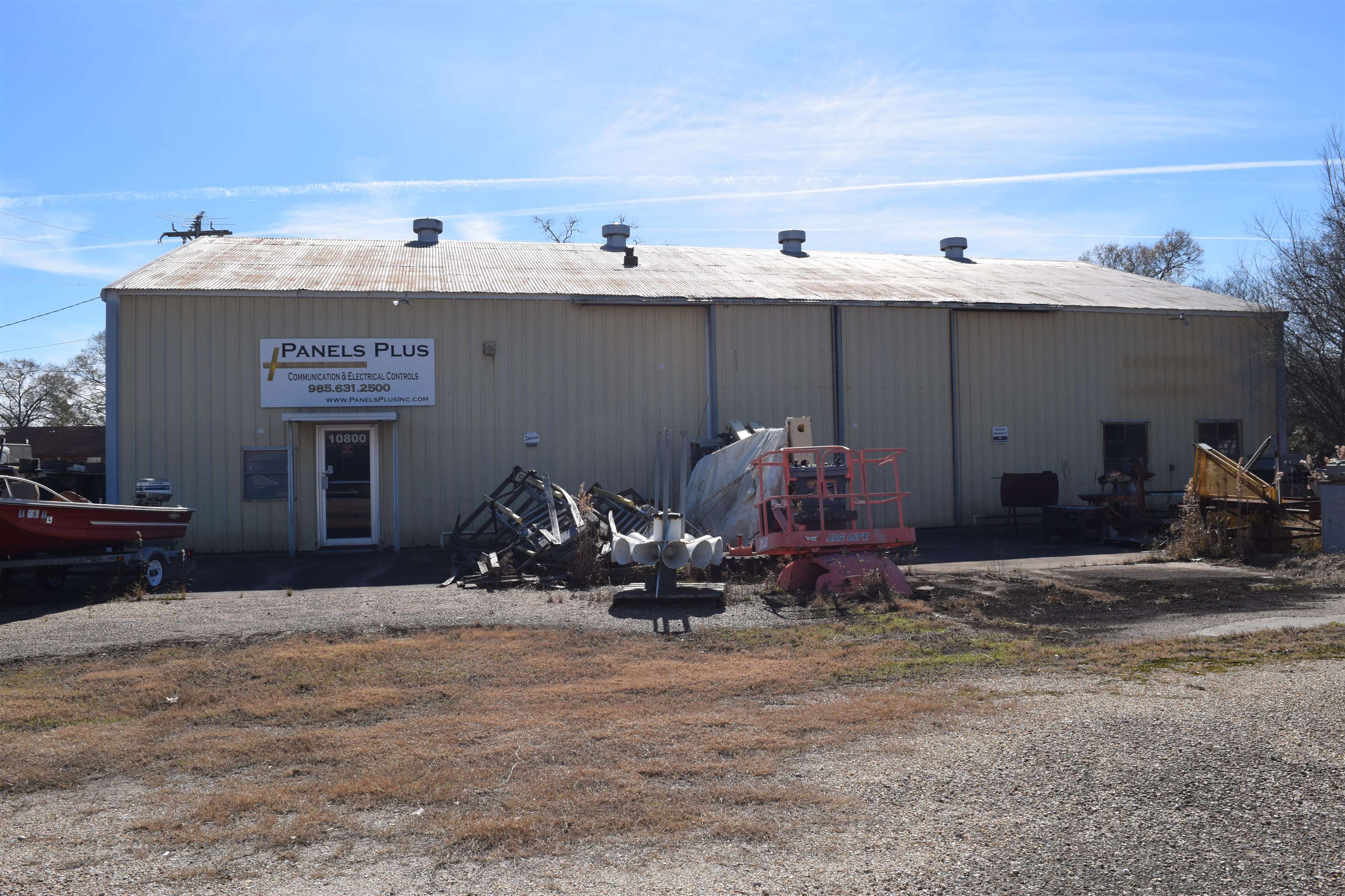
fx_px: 1009
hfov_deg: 67.4
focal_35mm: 27
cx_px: 672
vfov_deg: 47.9
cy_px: 448
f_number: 11
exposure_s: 1/200
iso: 100
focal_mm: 18
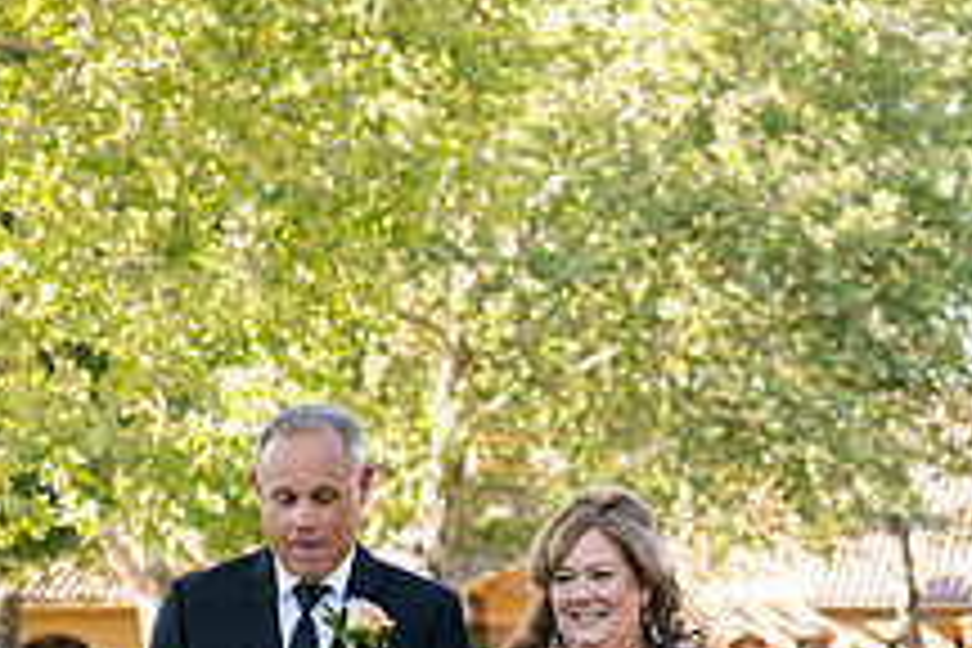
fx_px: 4212
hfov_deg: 13.2
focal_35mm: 156
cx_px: 486
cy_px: 686
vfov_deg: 8.7
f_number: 4
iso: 400
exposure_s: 1/400
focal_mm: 58
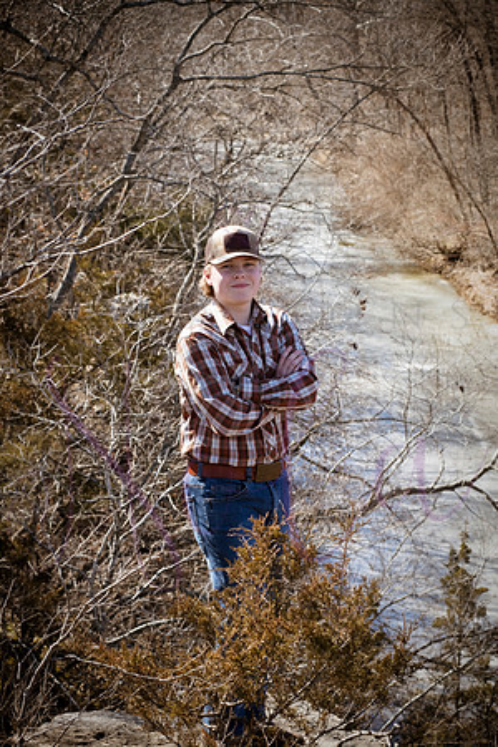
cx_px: 249
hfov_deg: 15.9
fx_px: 1784
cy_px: 374
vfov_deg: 23.6
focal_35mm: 86
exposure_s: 1/320
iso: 800
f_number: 11
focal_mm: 86
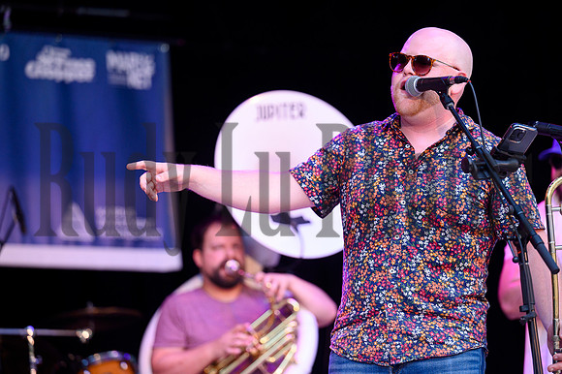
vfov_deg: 11.4
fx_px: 1872
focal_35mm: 120
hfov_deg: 17.1
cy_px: 187
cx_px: 281
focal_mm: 120
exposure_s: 1/640
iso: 1600
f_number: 2.8
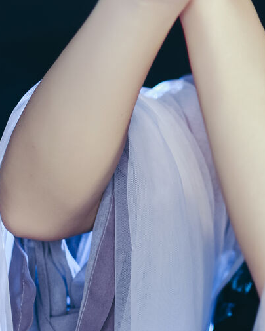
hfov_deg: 9.2
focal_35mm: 164
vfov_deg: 11.5
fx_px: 1608
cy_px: -92
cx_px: 378
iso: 320
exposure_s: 1/100
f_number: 2
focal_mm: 50
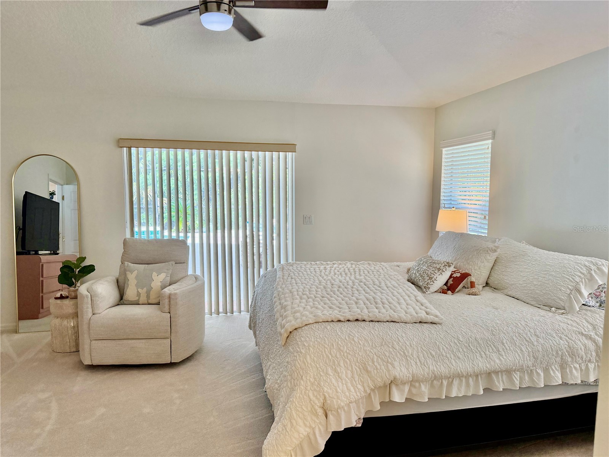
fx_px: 422
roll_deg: -0.8
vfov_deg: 56.8
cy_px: 228
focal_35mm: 24
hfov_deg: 71.6
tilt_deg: -6.7
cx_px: 304
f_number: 1.78
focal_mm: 6.76
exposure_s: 1/211
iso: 200
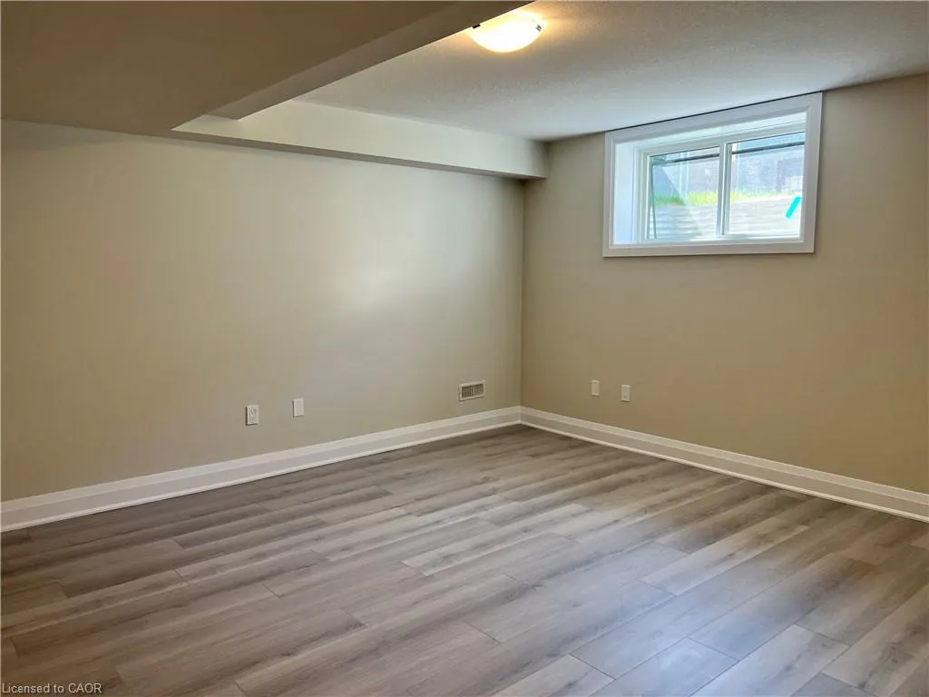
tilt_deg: -7.1
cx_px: 464
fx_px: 698
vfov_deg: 53.1
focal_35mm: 26
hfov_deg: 67.3
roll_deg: -0.5
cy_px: 348
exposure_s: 1/120
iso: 125
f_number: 1.5
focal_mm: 5.7
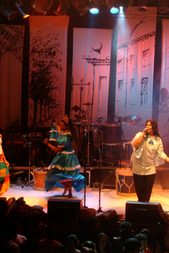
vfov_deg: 22.9
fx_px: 625
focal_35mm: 89
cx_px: 150
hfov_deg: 15.2
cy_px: 127
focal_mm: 39
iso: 1600
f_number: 4.8
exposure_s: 1/60
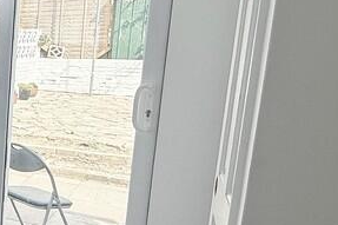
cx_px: -175
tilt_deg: -8.2
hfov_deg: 26.7
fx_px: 488
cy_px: 118
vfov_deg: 26.0
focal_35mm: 52
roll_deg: +0.6
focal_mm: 2.22
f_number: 2.2
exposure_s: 1/709
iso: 50
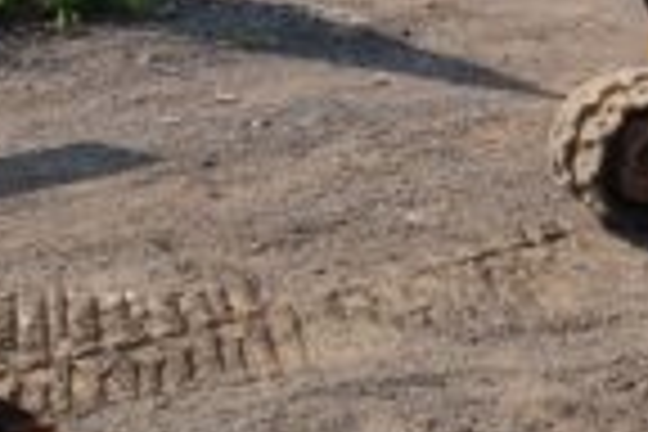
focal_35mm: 95
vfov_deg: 14.0
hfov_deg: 21.2
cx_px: 536
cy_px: -92
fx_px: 1710
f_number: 1.8
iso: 50
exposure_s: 1/2432
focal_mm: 5.4
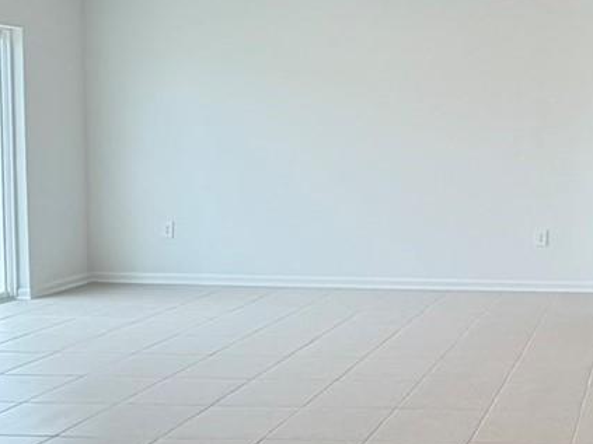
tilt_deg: -4.1
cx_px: 670
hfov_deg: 31.6
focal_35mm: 53
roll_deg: -0.8
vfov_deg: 27.5
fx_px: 908
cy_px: 182
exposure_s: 1/120
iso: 200
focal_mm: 2.22
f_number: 2.2
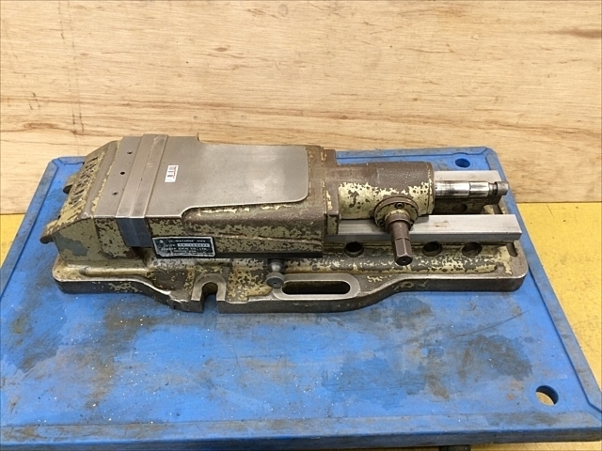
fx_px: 504
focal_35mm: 29
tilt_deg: -46.4
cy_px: 226
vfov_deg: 48.2
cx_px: 301
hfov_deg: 61.7
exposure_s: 1/30
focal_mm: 4.15
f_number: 2.2
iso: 125
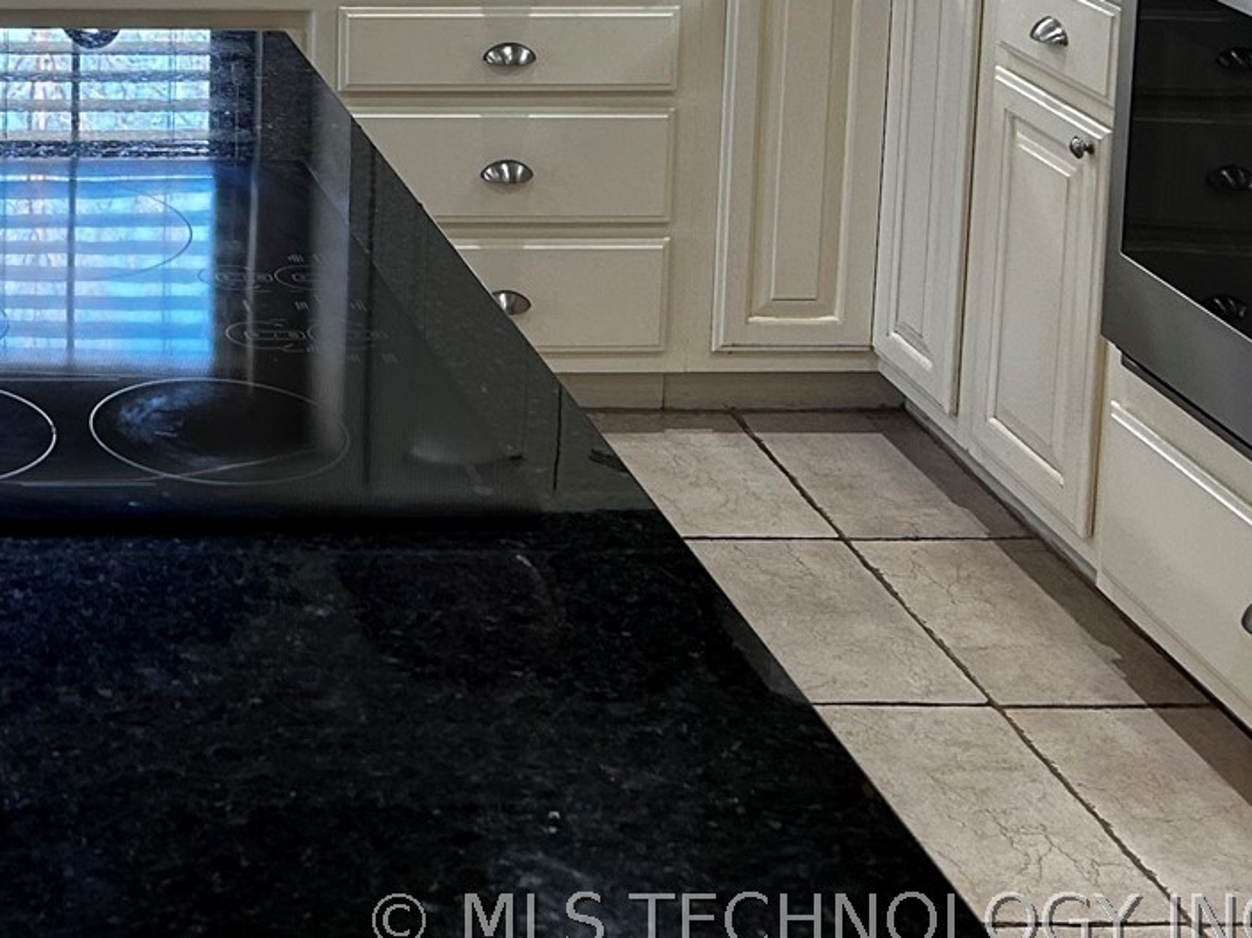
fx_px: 2568
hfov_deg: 25.1
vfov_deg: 19.1
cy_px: -301
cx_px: -192
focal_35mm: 71
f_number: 1.5
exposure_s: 1/120
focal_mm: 5.7
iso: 125
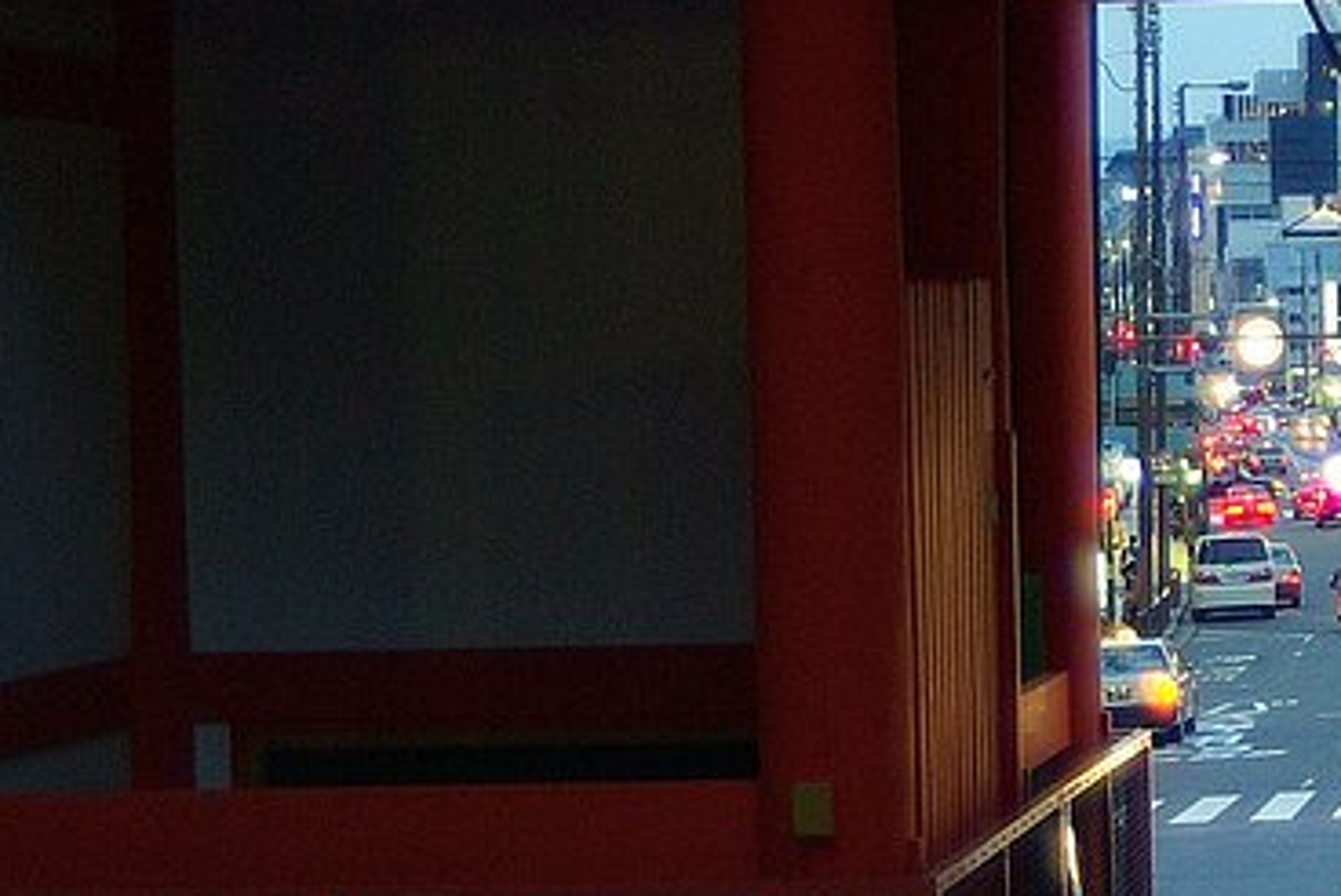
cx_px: 1651
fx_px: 6225
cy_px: 326
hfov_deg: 12.0
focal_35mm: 167
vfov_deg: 8.2
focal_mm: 40
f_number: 4
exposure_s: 1/15
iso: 400
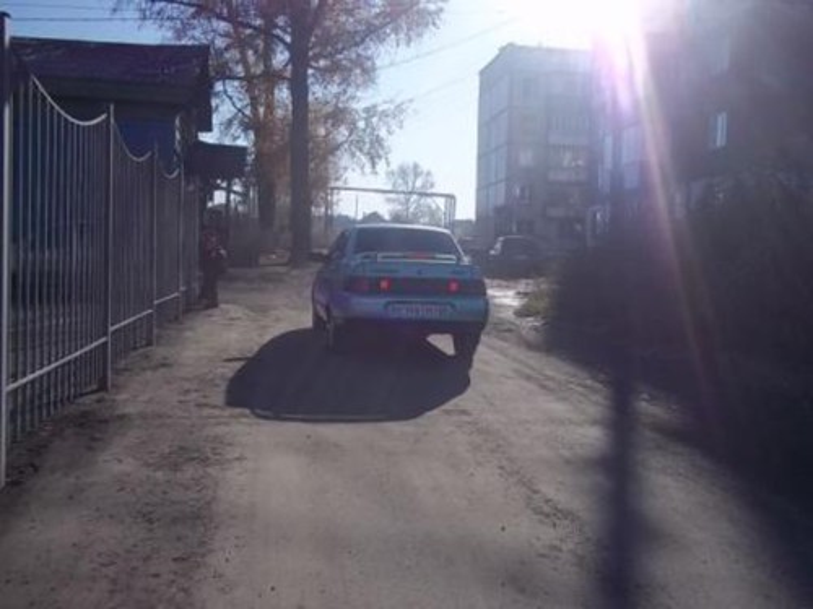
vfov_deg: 39.7
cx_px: 406
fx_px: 846
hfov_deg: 51.4
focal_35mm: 36
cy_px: 304
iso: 80
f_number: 8
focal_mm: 6.5
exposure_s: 1/320
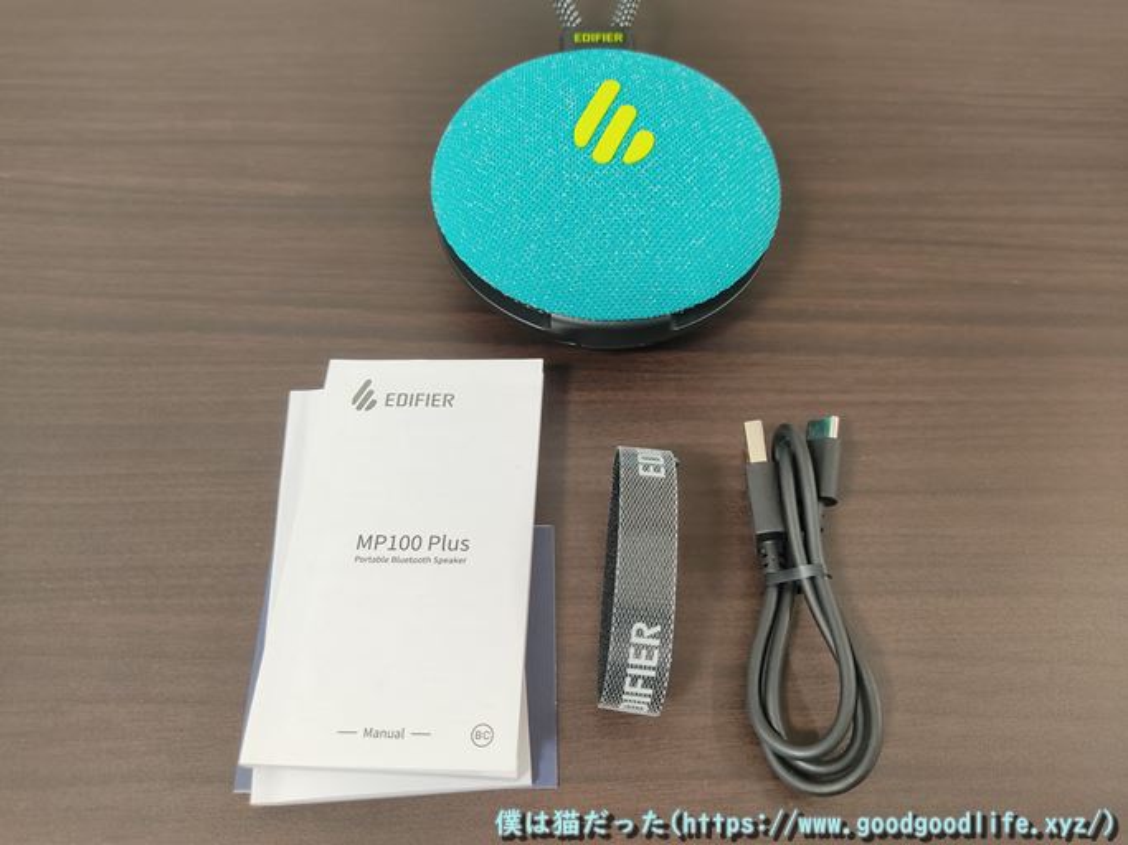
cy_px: 422
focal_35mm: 26
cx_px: 564
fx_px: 847
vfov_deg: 53.0
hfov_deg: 67.3
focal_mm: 4.74
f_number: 1.79
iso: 470
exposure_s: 1/33
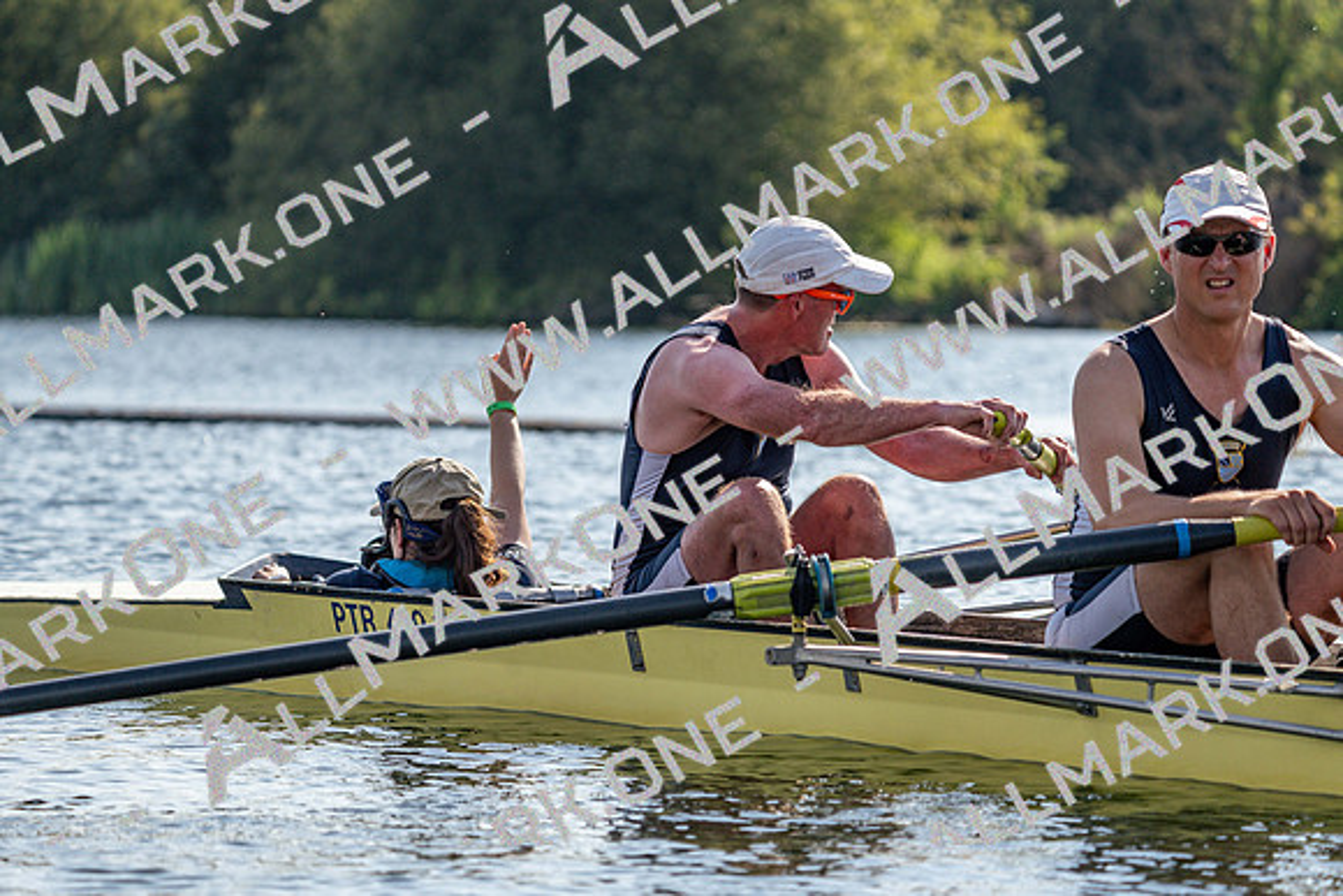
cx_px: 672
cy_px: 448
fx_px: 7463
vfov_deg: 6.9
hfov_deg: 10.3
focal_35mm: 200
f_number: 5.6
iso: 250
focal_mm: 200
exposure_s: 1/1600
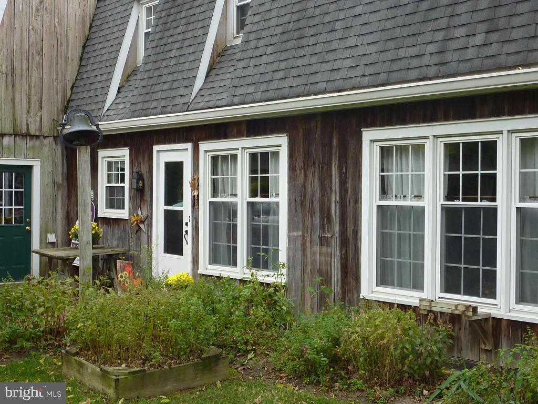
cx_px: 269
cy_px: 202
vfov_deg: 29.1
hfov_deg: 38.2
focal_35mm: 50
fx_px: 777
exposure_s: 1/200
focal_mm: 5.7
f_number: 3.5
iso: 160
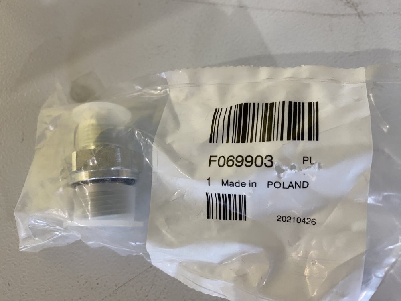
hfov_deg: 67.3
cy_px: 150
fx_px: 301
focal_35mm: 26
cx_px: 200
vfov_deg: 53.1
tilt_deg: -77.8
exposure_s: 1/50
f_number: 1.8
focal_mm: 4.25
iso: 250
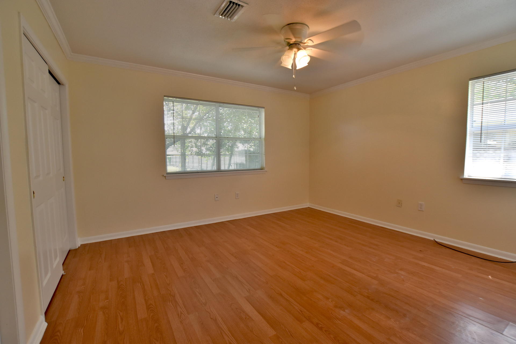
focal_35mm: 15
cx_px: 258
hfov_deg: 100.4
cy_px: 172
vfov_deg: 77.3
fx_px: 215
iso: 1600
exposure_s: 1/100
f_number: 5
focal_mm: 10
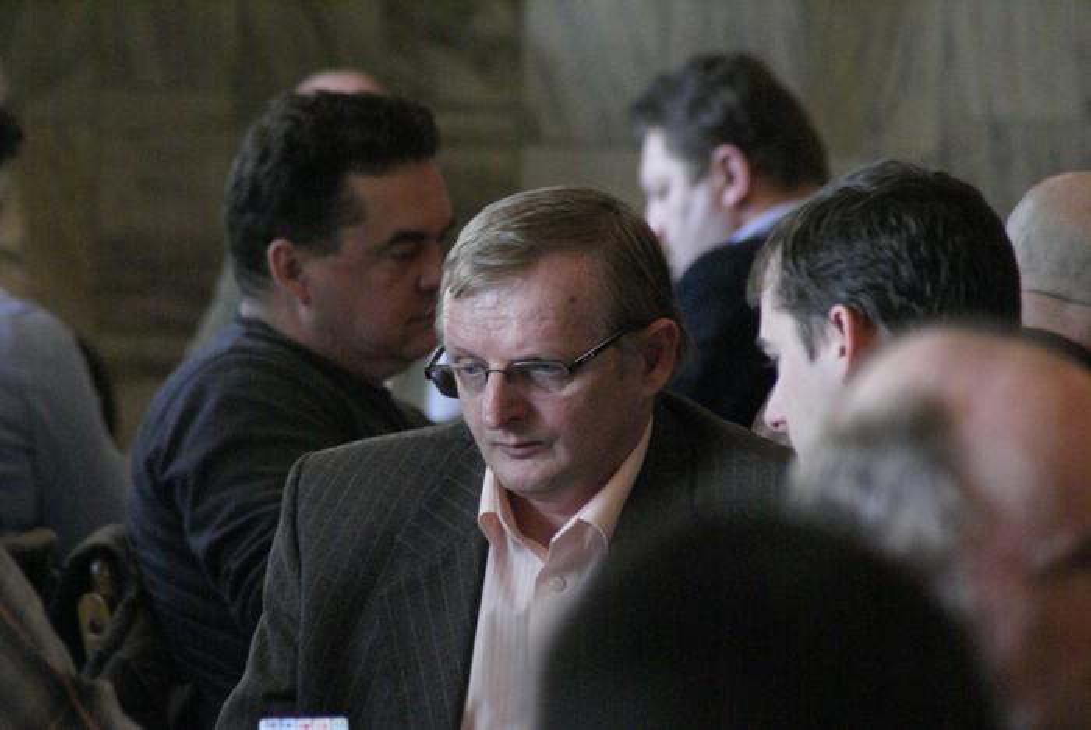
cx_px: 546
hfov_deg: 4.6
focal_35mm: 450
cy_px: 365
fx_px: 13648
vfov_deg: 3.1
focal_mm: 300
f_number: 8
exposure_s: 1/25
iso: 1600
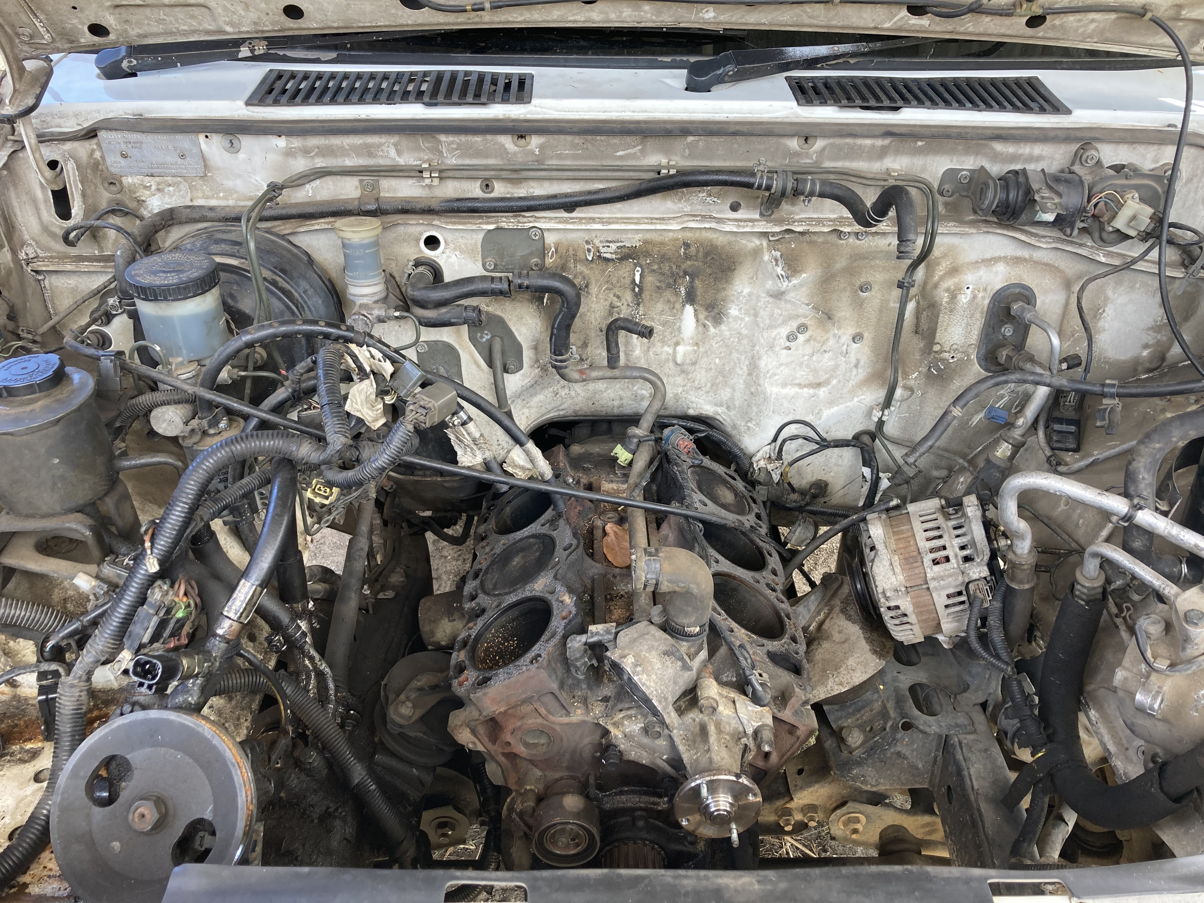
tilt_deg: -28.8
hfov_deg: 63.4
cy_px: 452
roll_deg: -3.2
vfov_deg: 49.7
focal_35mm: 28
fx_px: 974
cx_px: 602
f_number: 1.8
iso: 32
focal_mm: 3.99
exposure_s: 1/121
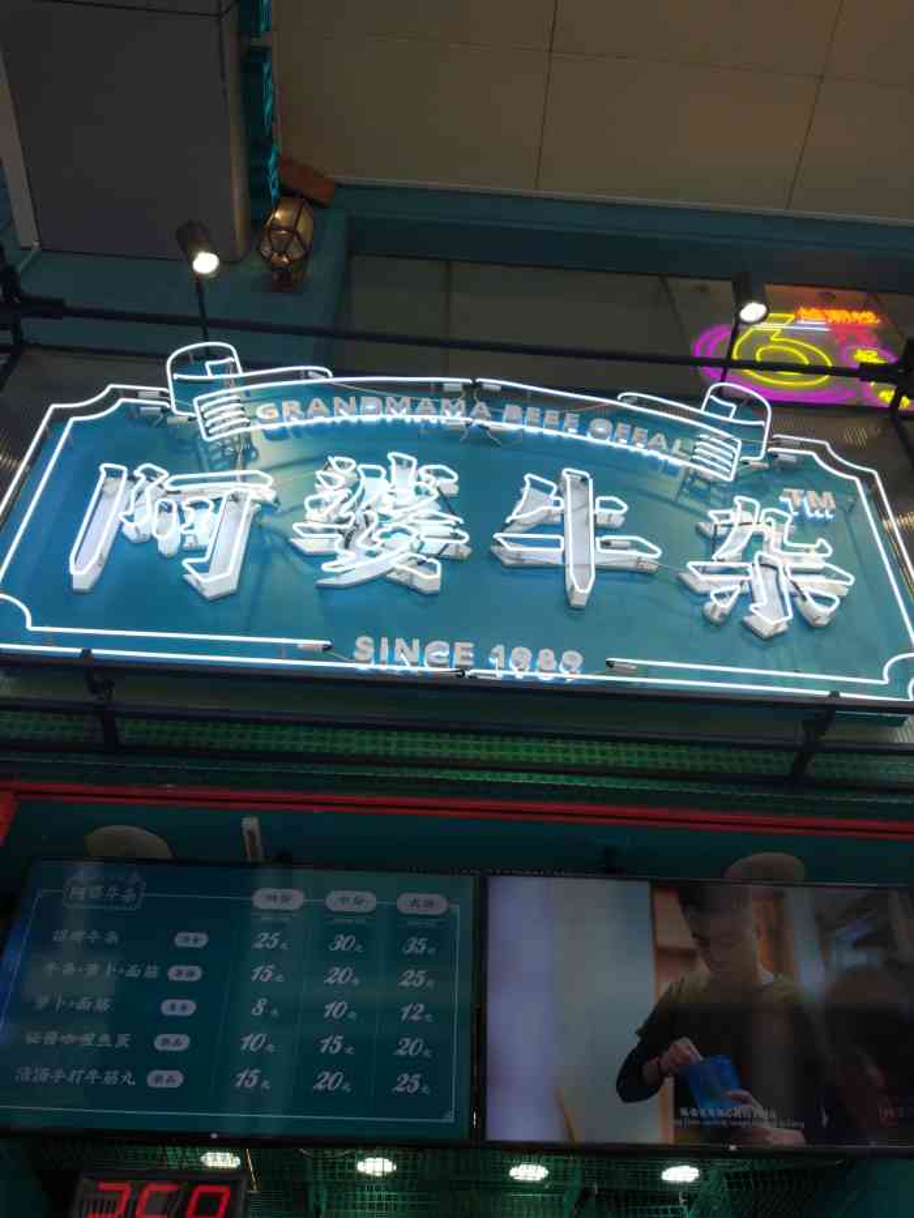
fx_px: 986
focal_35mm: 28
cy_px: 609
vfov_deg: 63.4
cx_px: 457
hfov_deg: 49.8
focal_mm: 4.26
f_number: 2
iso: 100
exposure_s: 1/111
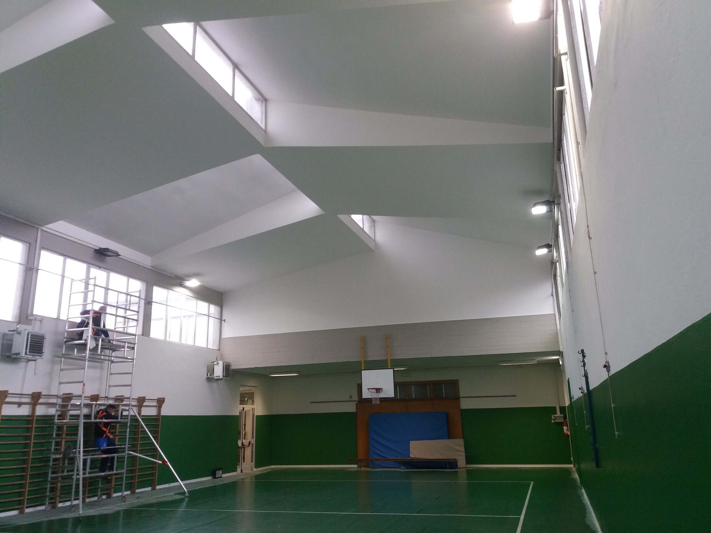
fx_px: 575
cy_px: 266
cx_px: 356
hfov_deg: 63.4
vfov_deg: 49.7
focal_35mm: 28
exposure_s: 1/33
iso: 125
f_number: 1.9
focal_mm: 3.7
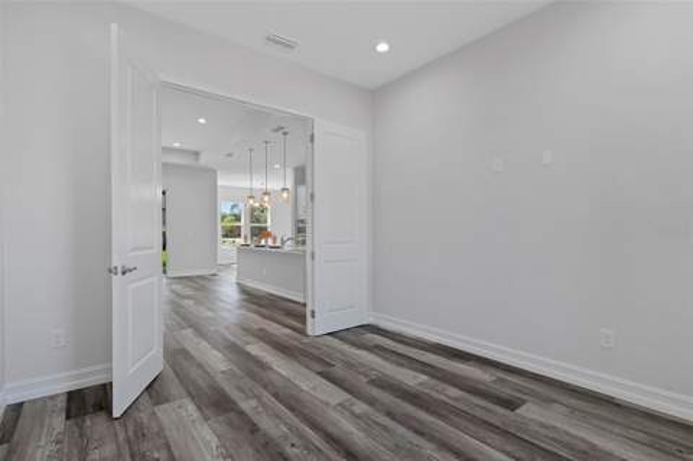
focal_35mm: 16
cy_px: 230
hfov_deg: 95.0
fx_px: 317
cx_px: 346
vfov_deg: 71.9
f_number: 8
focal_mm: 11
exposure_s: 1/20
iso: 1000
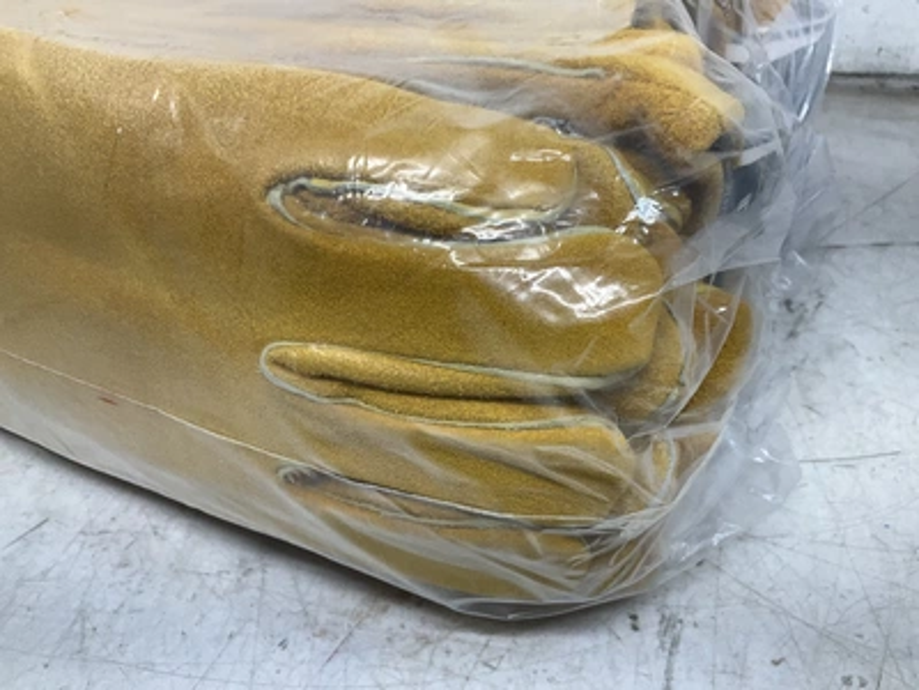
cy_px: 345
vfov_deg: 48.2
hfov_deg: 61.7
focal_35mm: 29
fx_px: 770
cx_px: 460
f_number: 1.8
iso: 32
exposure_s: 1/120
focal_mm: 3
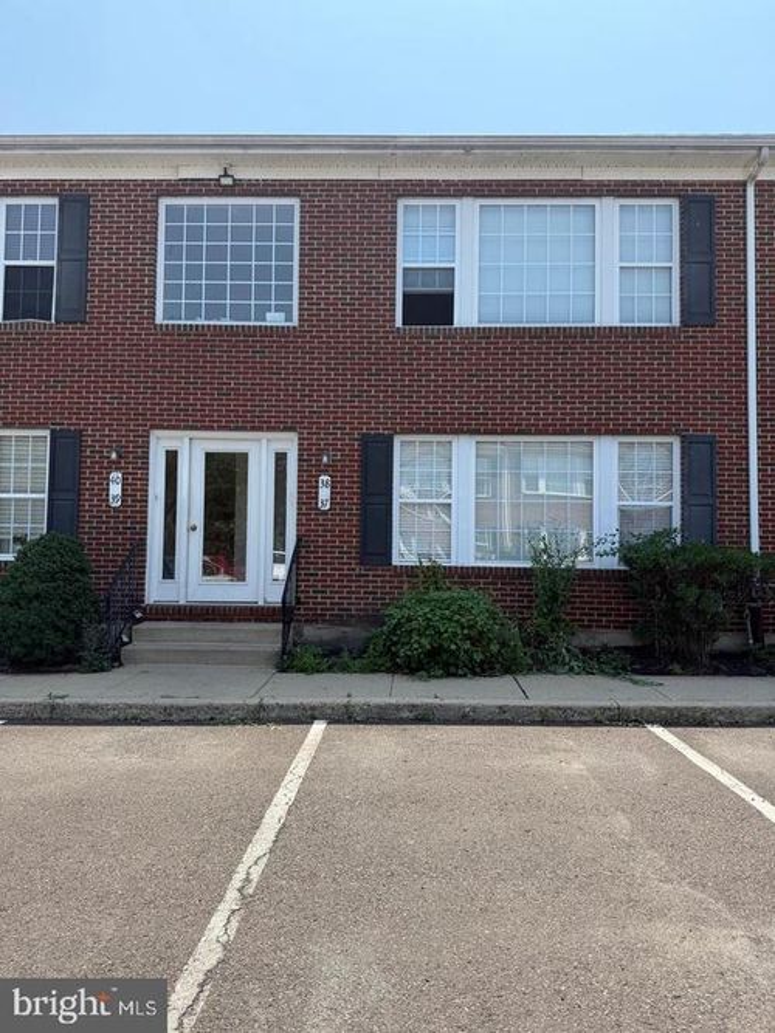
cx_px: 388
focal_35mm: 24
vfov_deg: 71.6
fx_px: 717
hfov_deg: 56.8
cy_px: 516
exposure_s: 1/2801
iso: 100
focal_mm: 6.76
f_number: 1.78
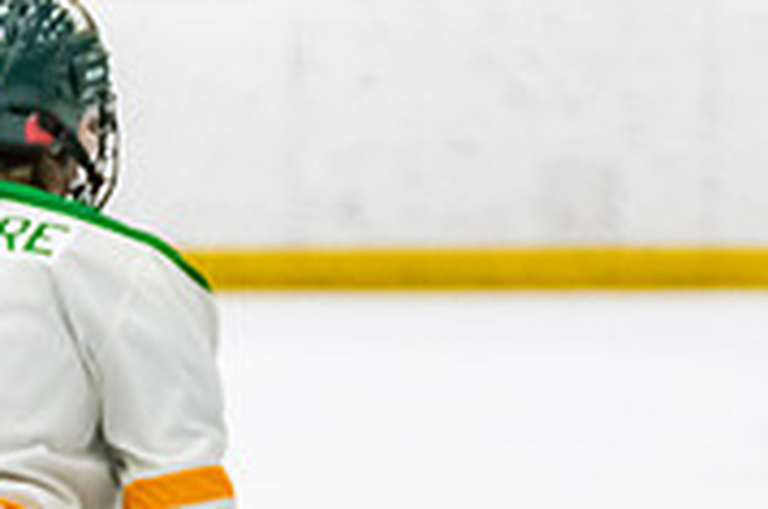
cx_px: 878
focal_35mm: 787
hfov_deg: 2.6
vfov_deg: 1.7
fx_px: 16759
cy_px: 585
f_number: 2.8
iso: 3200
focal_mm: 175
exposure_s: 1/640
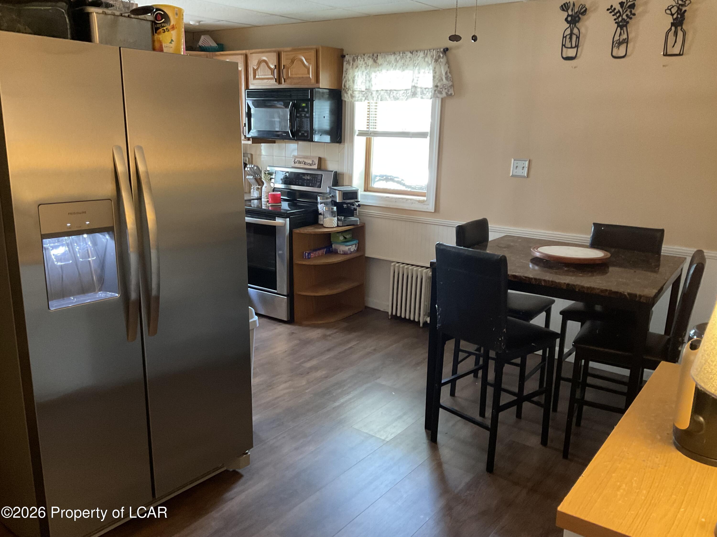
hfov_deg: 61.7
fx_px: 601
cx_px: 358
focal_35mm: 29
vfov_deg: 48.2
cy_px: 268
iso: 320
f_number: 1.8
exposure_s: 1/30
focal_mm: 3
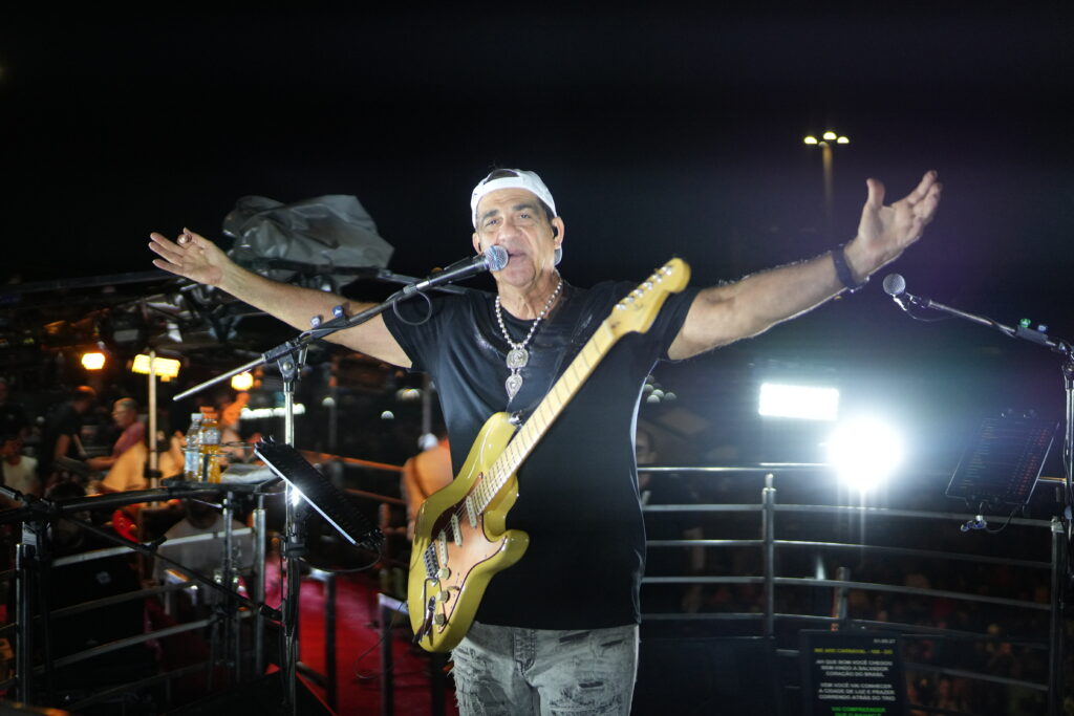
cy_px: 358
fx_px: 1044
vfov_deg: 37.9
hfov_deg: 54.4
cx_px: 537
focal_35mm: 35
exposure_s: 1/8000
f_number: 1.2
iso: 2500
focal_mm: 35
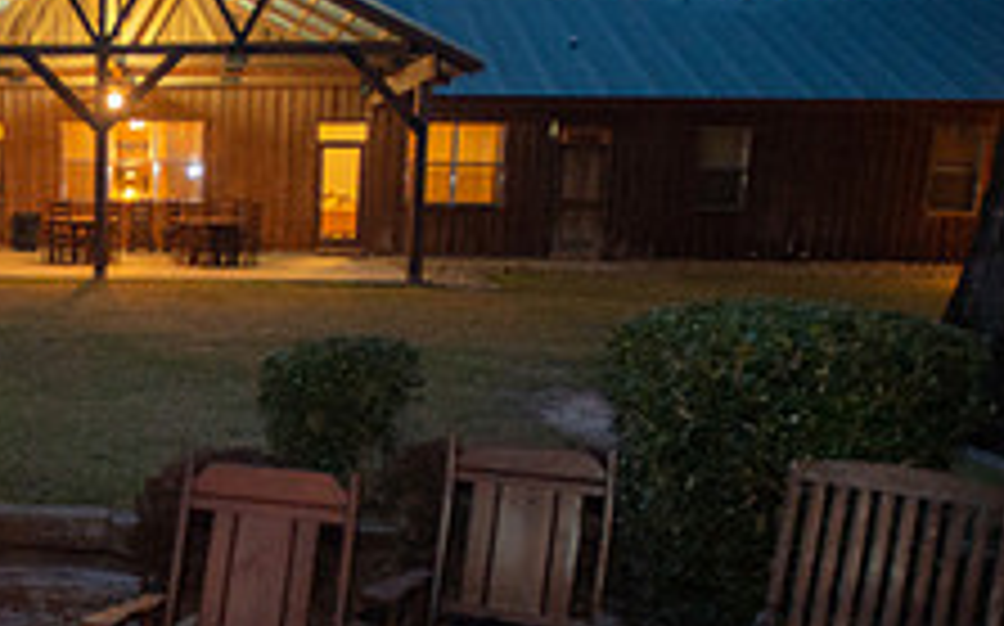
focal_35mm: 45
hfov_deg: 40.0
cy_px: 437
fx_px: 1230
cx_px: 45
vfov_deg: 28.3
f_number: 2.8
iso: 4000
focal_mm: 17
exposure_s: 1/30
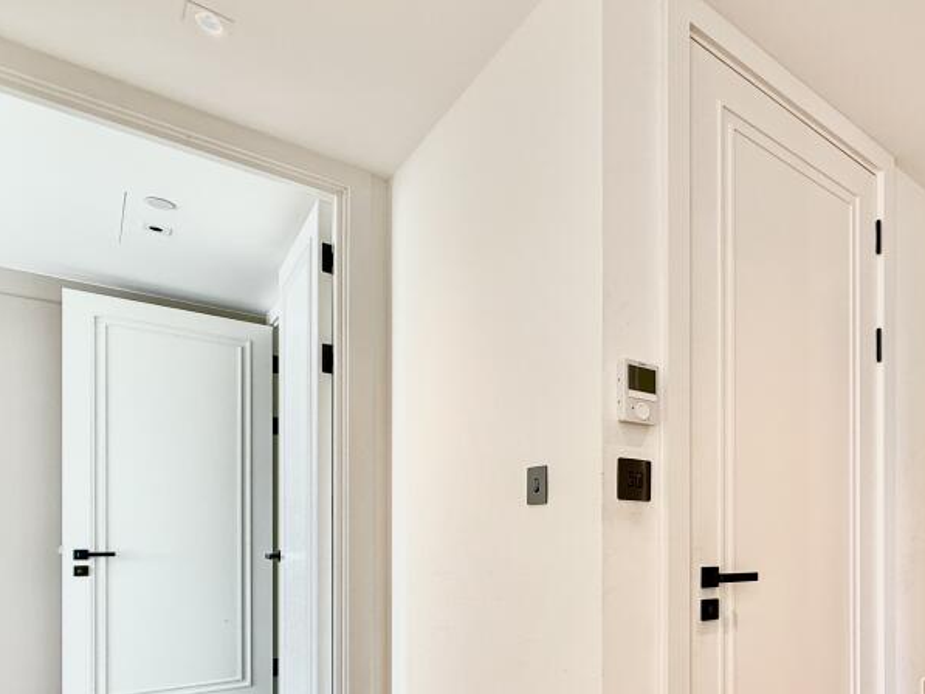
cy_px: 533
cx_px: 716
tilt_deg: -0.4
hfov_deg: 66.2
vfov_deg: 53.8
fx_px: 641
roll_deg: +0.0
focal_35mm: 24
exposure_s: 1/100
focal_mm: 2.22
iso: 125
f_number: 2.2
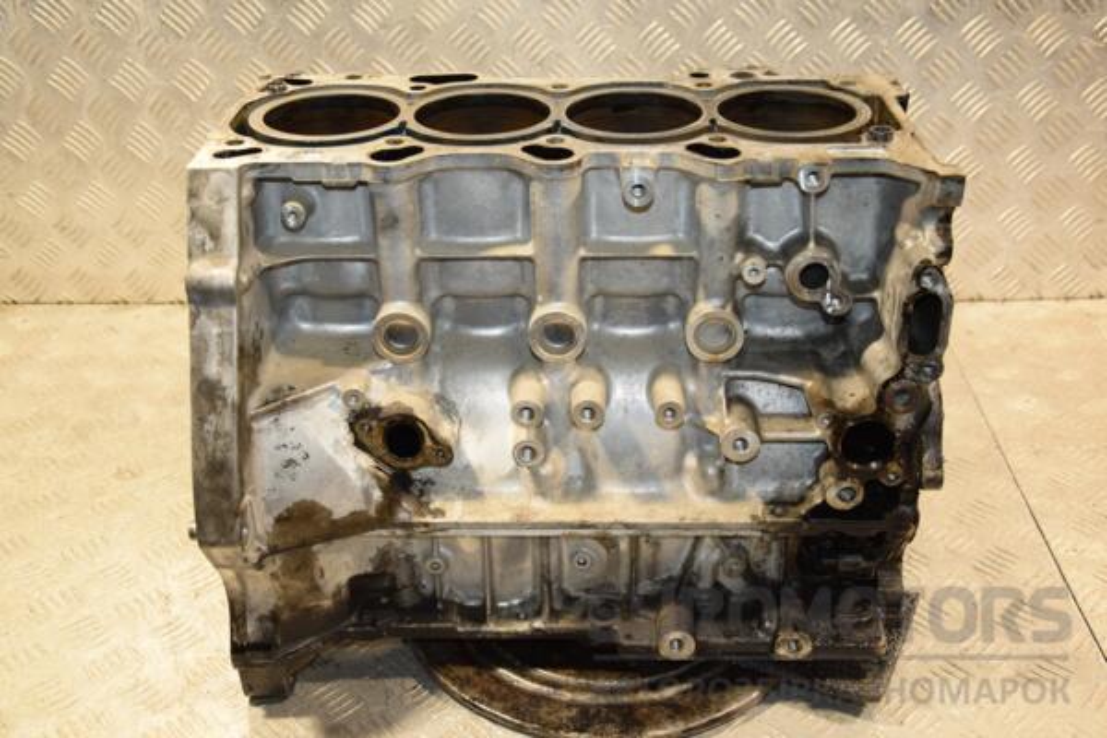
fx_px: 1291
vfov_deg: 31.9
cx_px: 554
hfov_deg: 46.4
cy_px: 369
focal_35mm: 42
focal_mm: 28
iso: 800
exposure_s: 1/160
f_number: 5
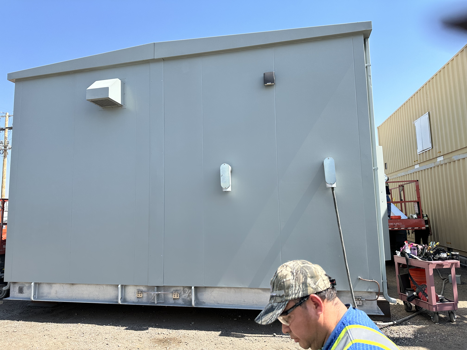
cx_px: 234
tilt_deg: +7.2
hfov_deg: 71.6
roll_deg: +1.0
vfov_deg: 56.8
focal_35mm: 24
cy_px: 175
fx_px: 324
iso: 80
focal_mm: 6.86
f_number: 1.78
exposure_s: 1/2299
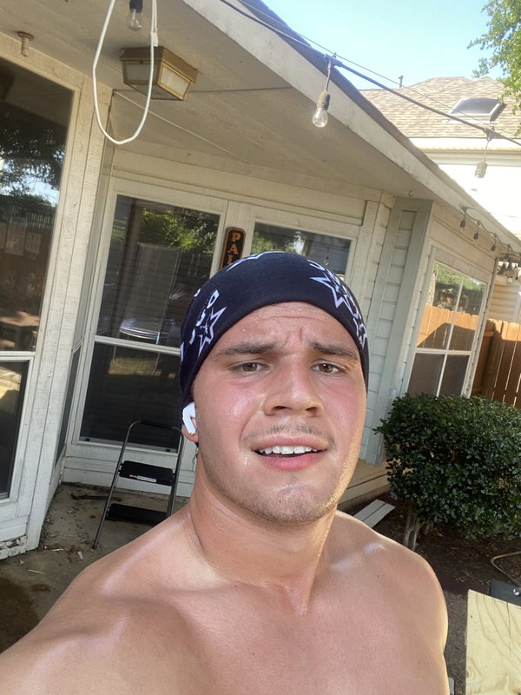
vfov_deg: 60.0
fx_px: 602
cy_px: 348
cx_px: 260
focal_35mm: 30
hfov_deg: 46.8
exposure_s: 1/122
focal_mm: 2.71
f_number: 2.2
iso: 50
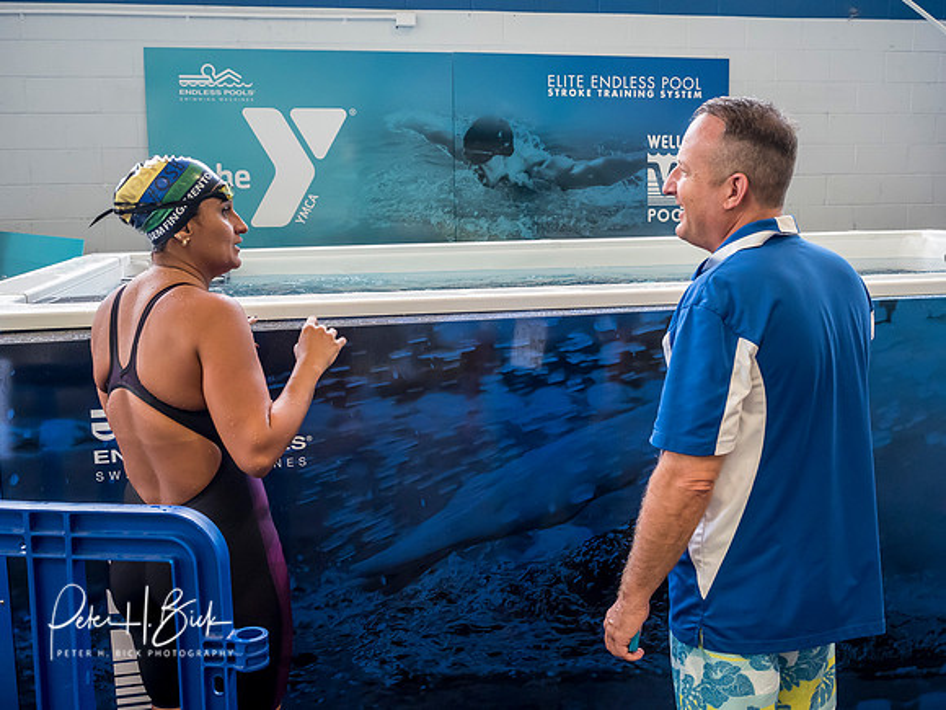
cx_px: 473
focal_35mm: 38
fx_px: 1038
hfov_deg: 49.0
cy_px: 355
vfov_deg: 37.7
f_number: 4.5
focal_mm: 19
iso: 2500
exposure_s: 1/200
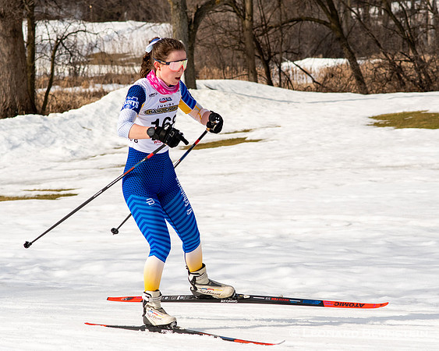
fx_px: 1865
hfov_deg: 13.4
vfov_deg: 10.7
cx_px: 225
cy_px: 176
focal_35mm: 144
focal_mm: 85
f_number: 6.3
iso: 400
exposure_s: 1/2000
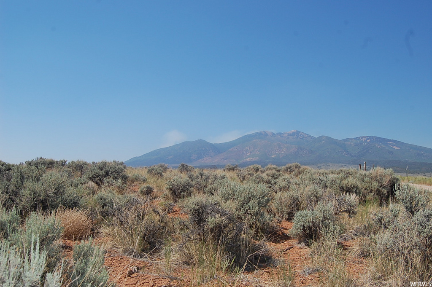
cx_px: 216
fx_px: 432
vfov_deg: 36.8
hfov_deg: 53.2
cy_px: 144
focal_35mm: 36
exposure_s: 1/500
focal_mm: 24
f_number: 8
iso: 200
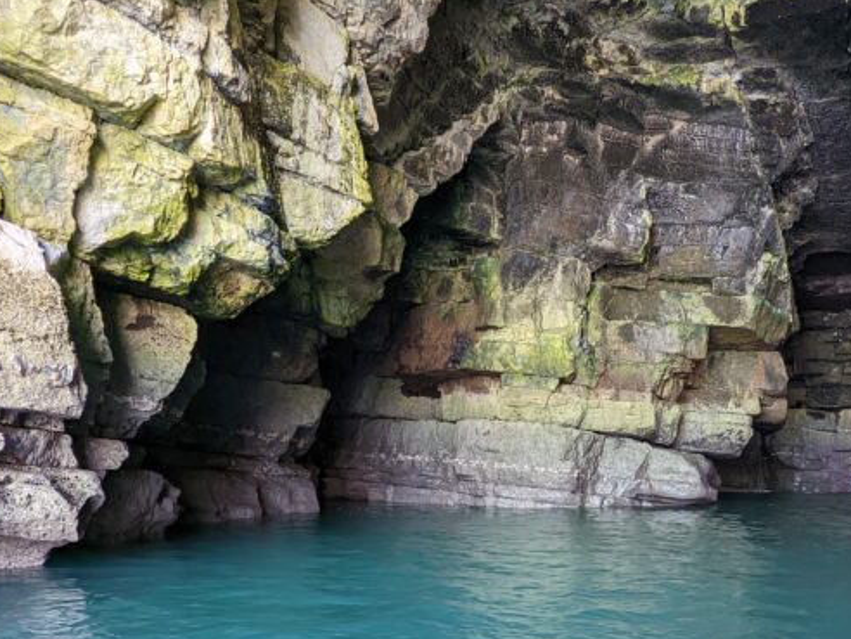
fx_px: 639
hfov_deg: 67.1
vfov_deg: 49.8
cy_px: 514
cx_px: 474
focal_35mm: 26
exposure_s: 1/67.2
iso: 251
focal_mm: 2.35
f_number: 2.2
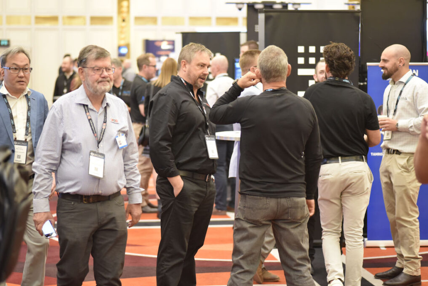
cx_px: 212
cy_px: 143
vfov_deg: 13.6
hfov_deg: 20.2
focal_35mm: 101
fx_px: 1201
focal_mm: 100
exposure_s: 1/125
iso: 4000
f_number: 2.8
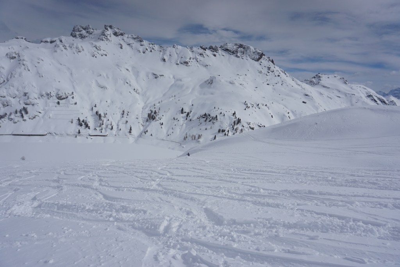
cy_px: 134
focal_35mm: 24
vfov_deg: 53.1
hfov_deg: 73.7
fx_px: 267
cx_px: 200
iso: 100
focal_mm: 16
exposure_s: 1/3200
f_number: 5
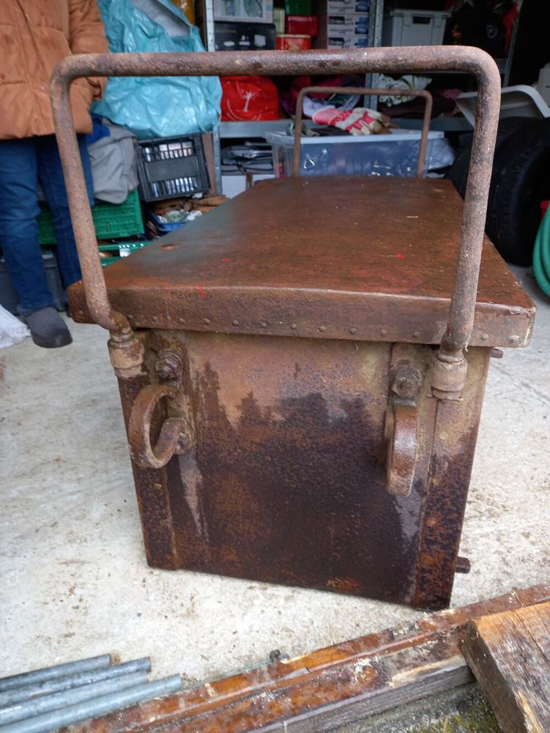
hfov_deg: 54.9
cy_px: 366
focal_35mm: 25
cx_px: 275
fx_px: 530
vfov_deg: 69.4
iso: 64
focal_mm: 4.6
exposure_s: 1/50
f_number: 2
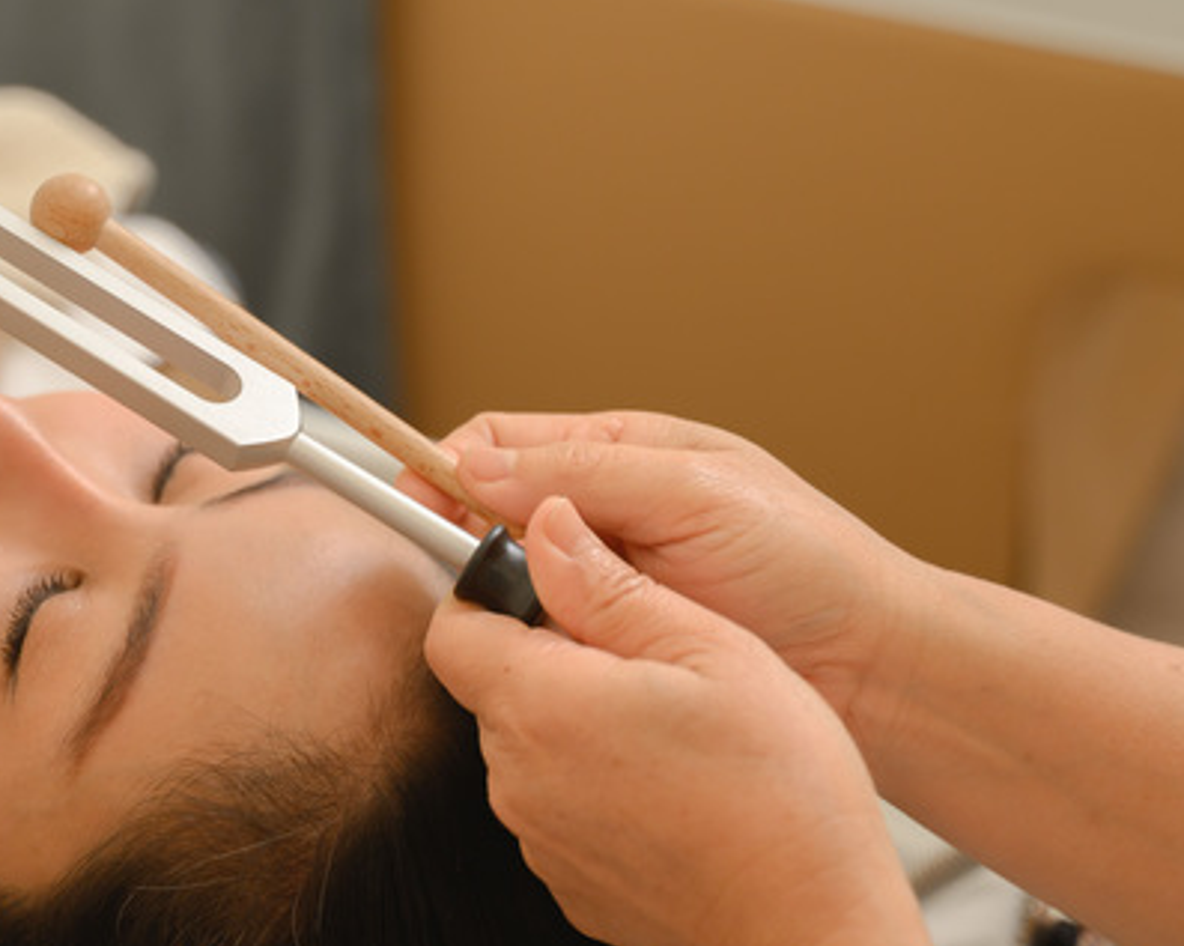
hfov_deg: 23.4
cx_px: 197
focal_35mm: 80
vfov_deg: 19.2
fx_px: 2801
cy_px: 460
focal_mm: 49
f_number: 2.8
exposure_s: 1/100
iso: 250
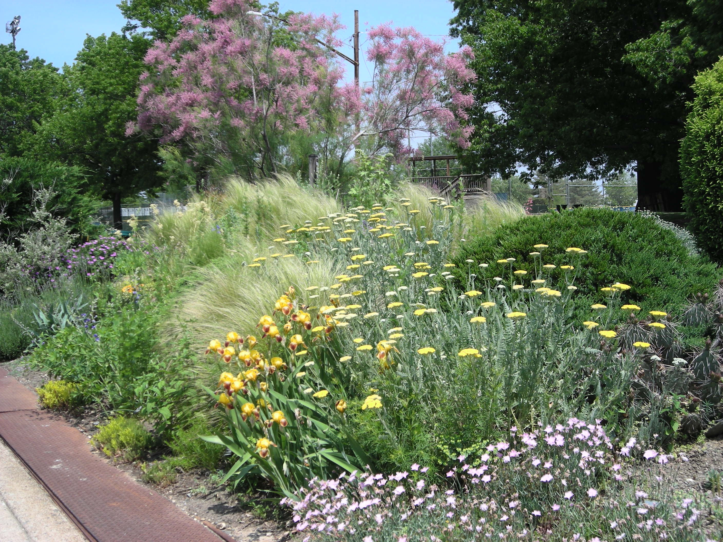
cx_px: 362
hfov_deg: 40.4
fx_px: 982
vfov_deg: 30.9
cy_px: 271
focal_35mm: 47
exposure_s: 1/454
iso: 50
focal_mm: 7.8
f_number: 3.4
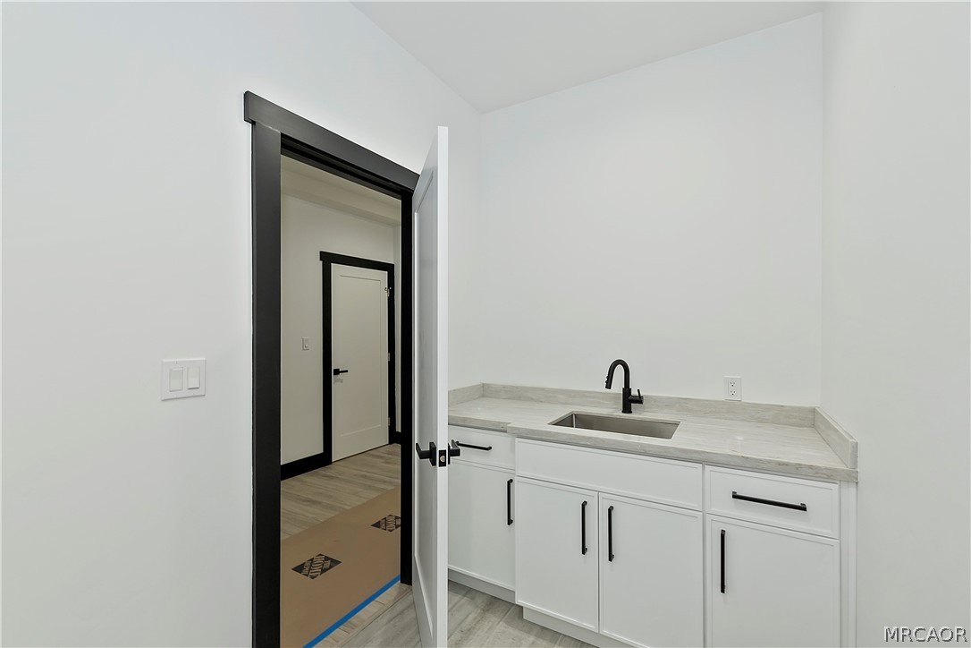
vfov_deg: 77.3
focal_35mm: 15
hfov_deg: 100.4
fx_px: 405
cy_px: 324
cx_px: 486
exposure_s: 1/30
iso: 320
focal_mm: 10
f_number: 8
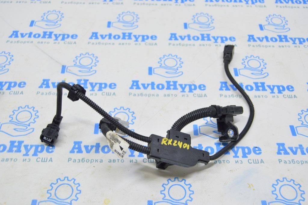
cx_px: 154
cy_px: 102
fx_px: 359
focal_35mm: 42
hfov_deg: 46.4
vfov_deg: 31.8
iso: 400
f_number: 5.6
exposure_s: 1/20
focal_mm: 28
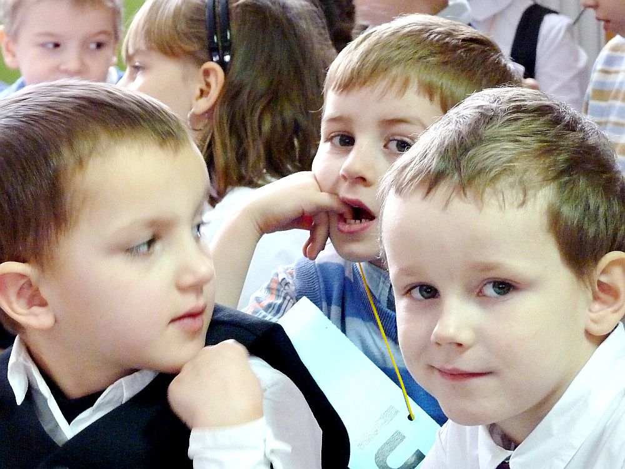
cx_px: 312
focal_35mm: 134
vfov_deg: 11.1
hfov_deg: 14.7
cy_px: 234
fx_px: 2419
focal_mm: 23.7
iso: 800
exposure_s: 1/20
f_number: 3.6
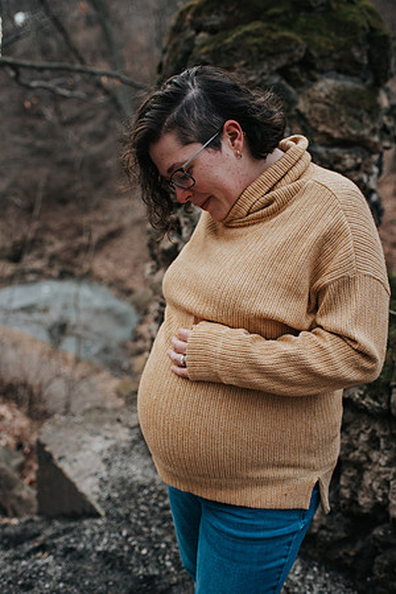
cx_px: 198
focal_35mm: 35
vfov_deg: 54.4
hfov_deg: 37.9
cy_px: 297
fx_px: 577
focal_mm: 35
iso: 280
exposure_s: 1/400
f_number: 3.2
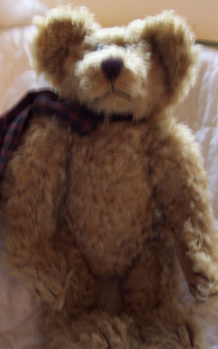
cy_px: 175
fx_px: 380
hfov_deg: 31.9
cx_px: 90
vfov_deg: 49.3
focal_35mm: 40
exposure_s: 1/8
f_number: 2.8
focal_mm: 5.6
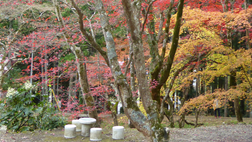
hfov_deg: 24.7
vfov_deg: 13.9
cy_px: 10
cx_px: 148
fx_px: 575
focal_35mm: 86
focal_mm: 8.4
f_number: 4
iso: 800
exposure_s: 1/250
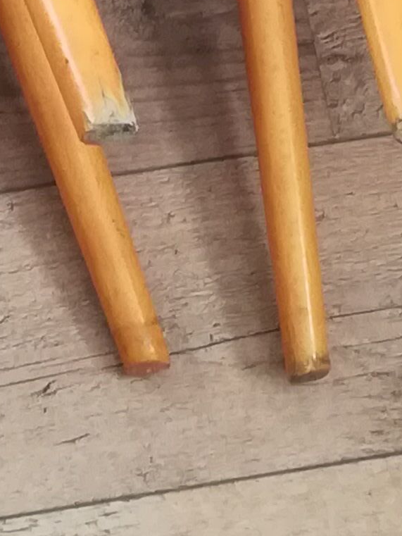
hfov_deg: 8.6
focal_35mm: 172
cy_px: -608
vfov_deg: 10.4
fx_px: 2663
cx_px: 130
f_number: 2.2
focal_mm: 3.83
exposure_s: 1/33.3
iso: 160
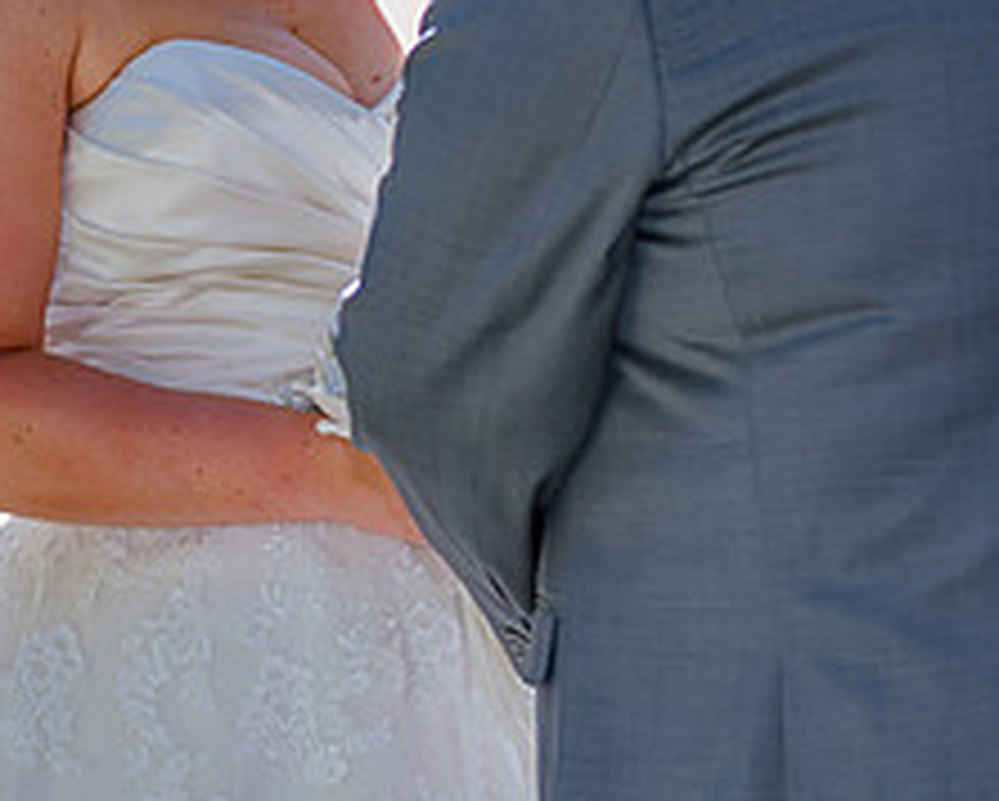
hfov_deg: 6.3
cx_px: -147
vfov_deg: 5.1
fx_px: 8996
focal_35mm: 304
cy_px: 24
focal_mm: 70
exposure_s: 1/250
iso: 200
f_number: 3.2
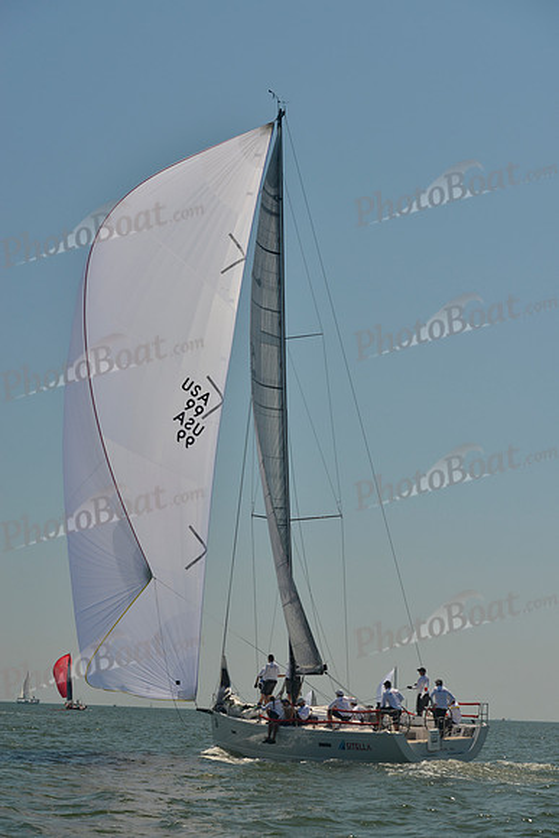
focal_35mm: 70
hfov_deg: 19.5
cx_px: 280
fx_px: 1629
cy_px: 419
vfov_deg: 28.8
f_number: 8
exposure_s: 1/800
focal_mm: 70
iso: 200
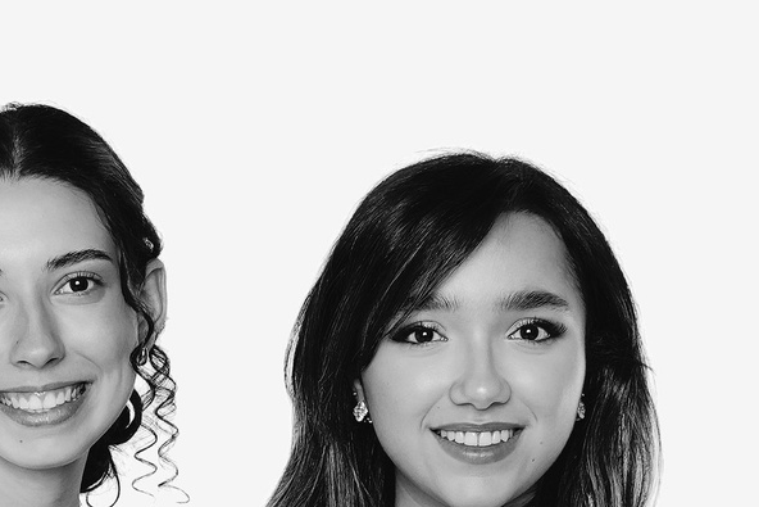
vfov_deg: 11.0
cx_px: 83
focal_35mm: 121
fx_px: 2552
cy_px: 699
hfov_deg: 16.7
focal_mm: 28
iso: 320
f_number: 8
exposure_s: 1/160
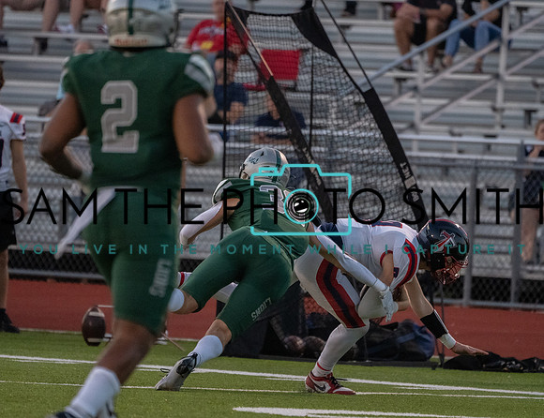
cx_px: 308
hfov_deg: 3.7
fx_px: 8513
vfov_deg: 2.8
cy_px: 219
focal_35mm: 537
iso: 10000
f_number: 5.6
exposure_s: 1/1250
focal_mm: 400
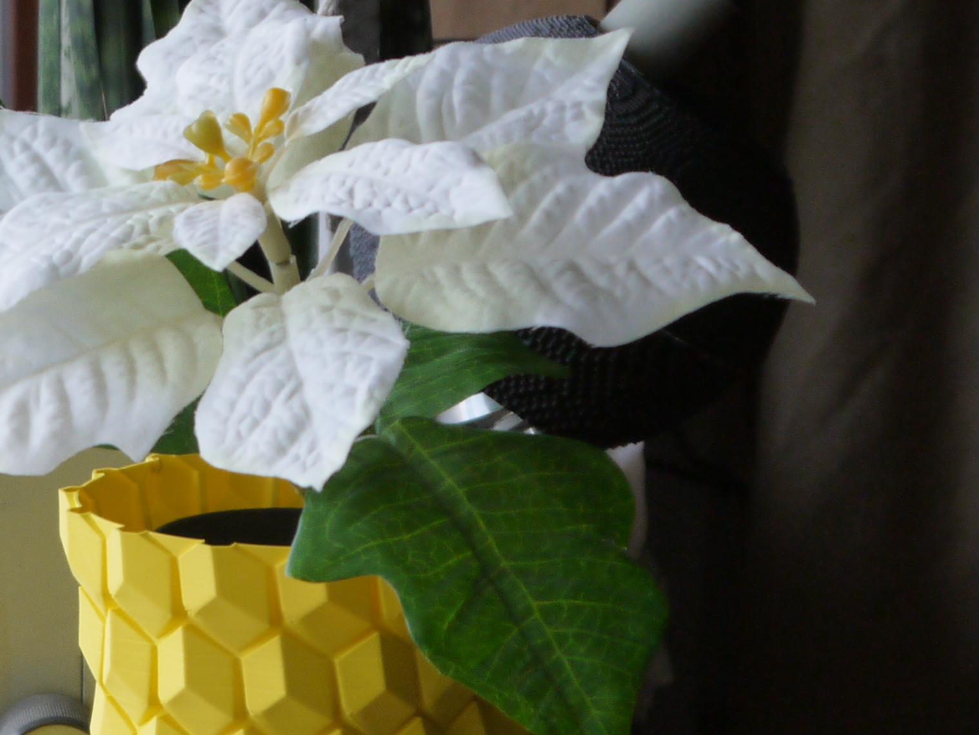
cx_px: 119
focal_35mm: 137
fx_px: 3875
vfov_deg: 10.8
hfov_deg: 14.3
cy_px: 611
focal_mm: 26
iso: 320
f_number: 4.7
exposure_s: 1/60
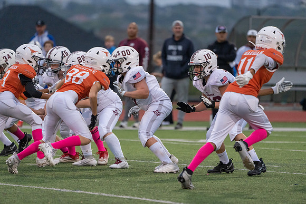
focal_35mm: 400
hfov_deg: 5.2
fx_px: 3401
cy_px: 102
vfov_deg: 3.4
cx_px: 153
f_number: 5.6
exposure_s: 1/1000
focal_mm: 400
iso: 4000
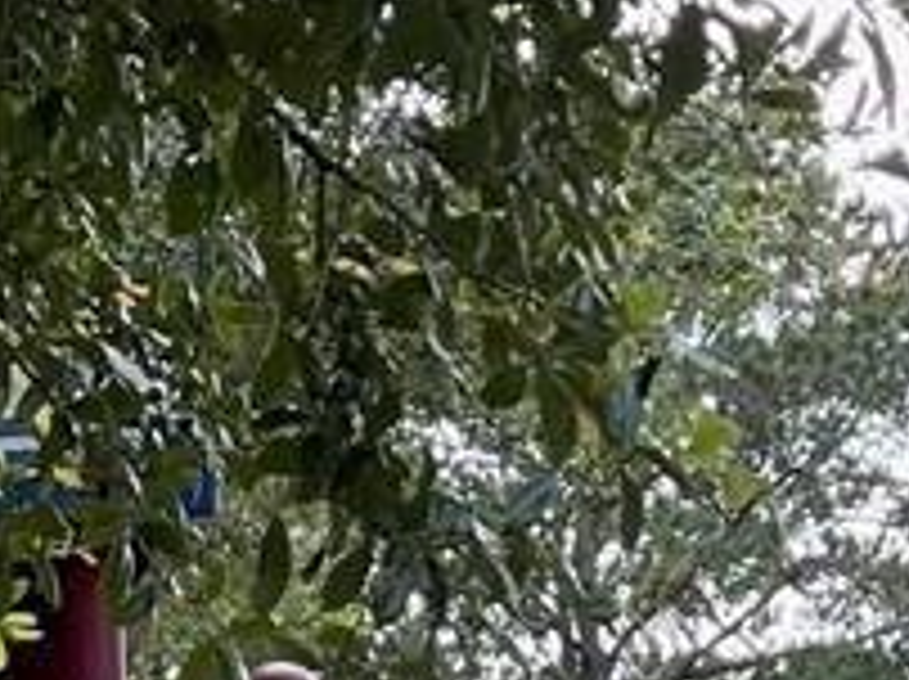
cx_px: -882
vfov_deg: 7.0
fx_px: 5403
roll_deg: +1.8
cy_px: 1135
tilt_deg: +5.0
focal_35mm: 206
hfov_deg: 9.1
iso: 32
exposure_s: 1/482
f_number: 1.6
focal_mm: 5.1
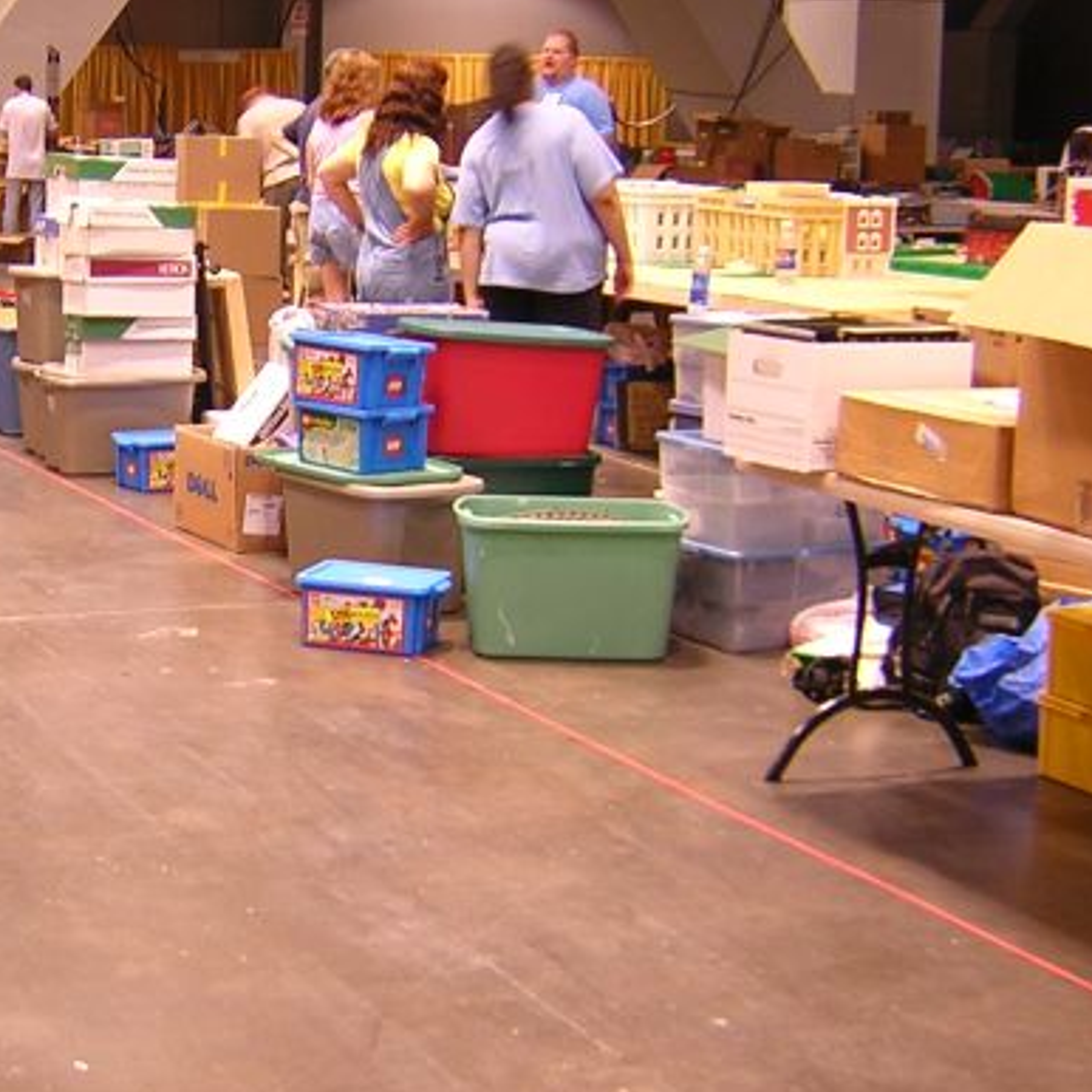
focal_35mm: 66
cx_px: 156
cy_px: 438
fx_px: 2356
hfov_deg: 25.5
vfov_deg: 26.1
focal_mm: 4.7
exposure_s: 1/5.6
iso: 100
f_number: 2.6
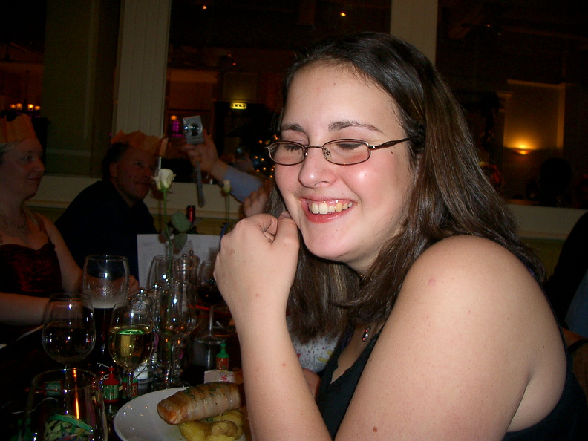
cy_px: 220
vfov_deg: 40.7
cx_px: 294
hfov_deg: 52.6
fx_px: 595
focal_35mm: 35
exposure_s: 1/40
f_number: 2.6
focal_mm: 5.8
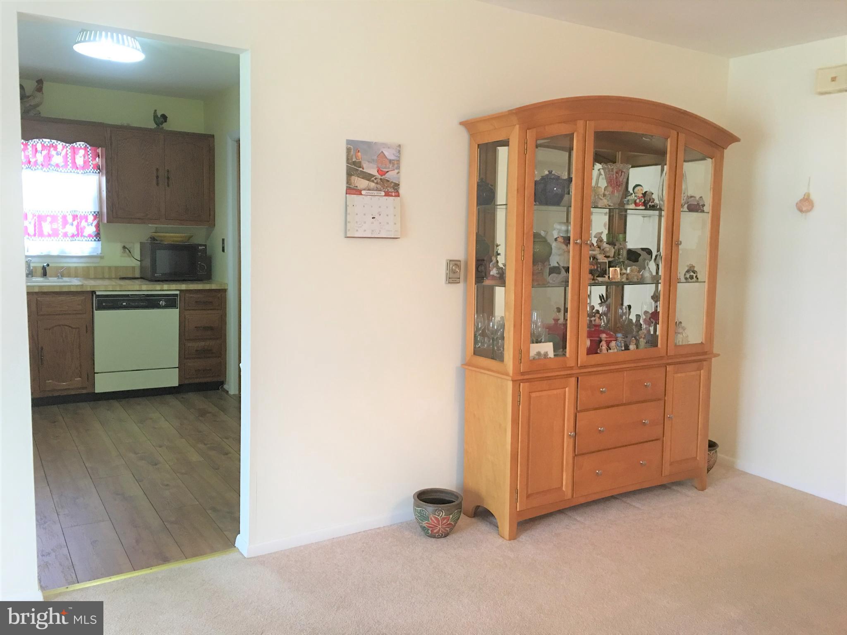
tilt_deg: -5.9
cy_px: 318
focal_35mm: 29
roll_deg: -1.8
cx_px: 424
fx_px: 710
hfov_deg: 61.7
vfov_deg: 48.2
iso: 80
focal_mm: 4.15
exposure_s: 1/15
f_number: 2.2
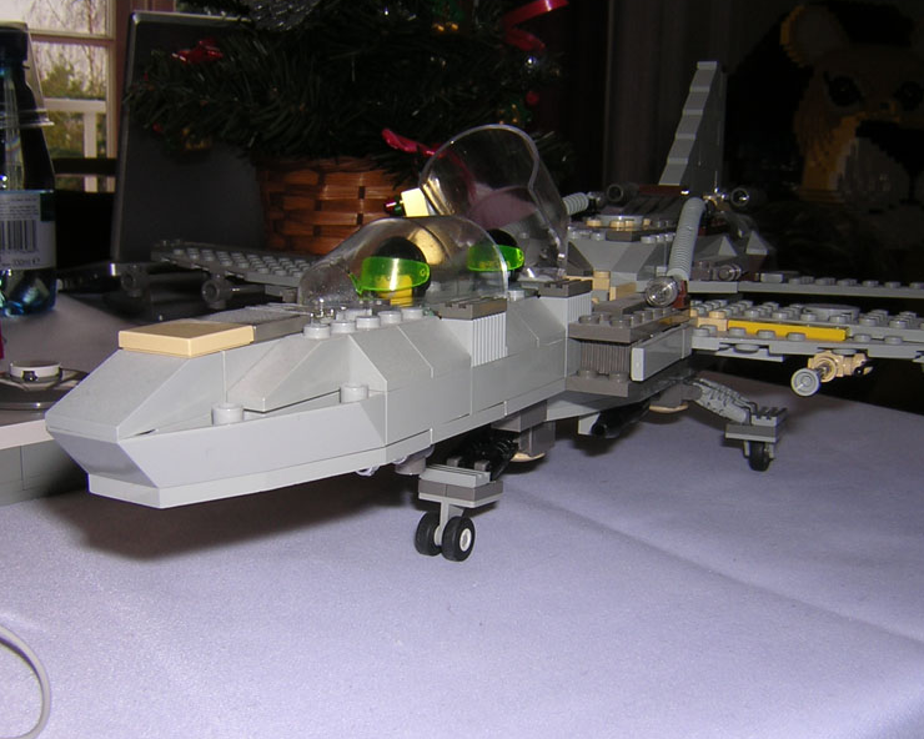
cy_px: 366
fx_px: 1039
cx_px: 469
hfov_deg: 47.9
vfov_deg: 39.2
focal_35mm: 38
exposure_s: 1/60.1
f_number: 5.2
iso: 100
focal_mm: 4.7
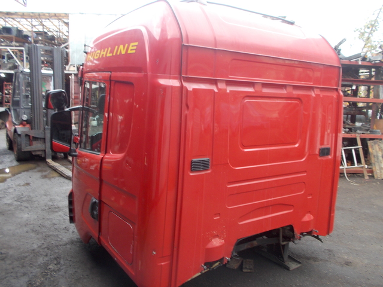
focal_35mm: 29
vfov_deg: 48.2
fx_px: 321
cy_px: 144
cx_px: 192
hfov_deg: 61.7
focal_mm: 4.1
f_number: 3.3
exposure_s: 1/30
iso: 80
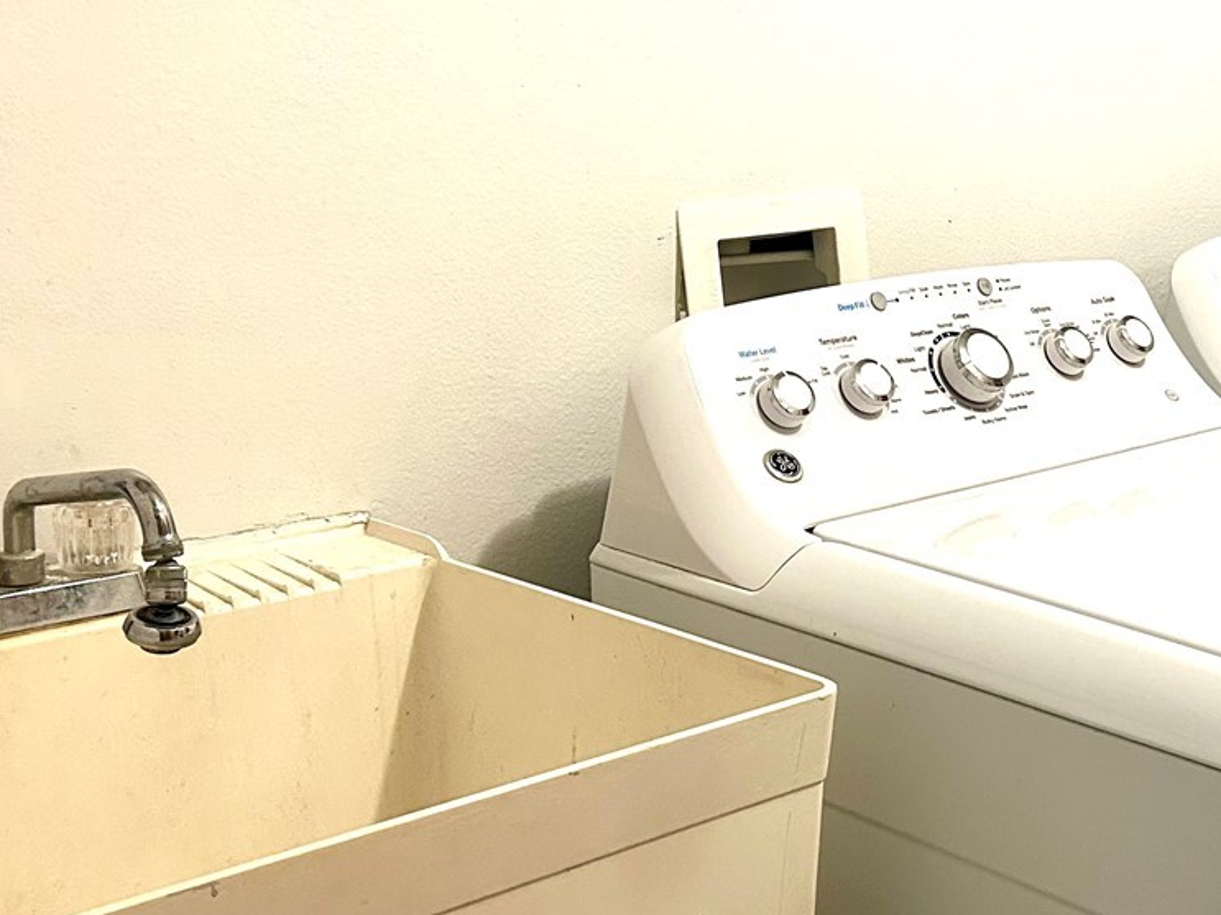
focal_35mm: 56
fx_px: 1975
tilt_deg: -9.8
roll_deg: -0.9
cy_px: 381
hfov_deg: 33.6
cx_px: 932
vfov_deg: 26.1
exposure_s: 1/60
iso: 250
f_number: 1.5
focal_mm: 5.7
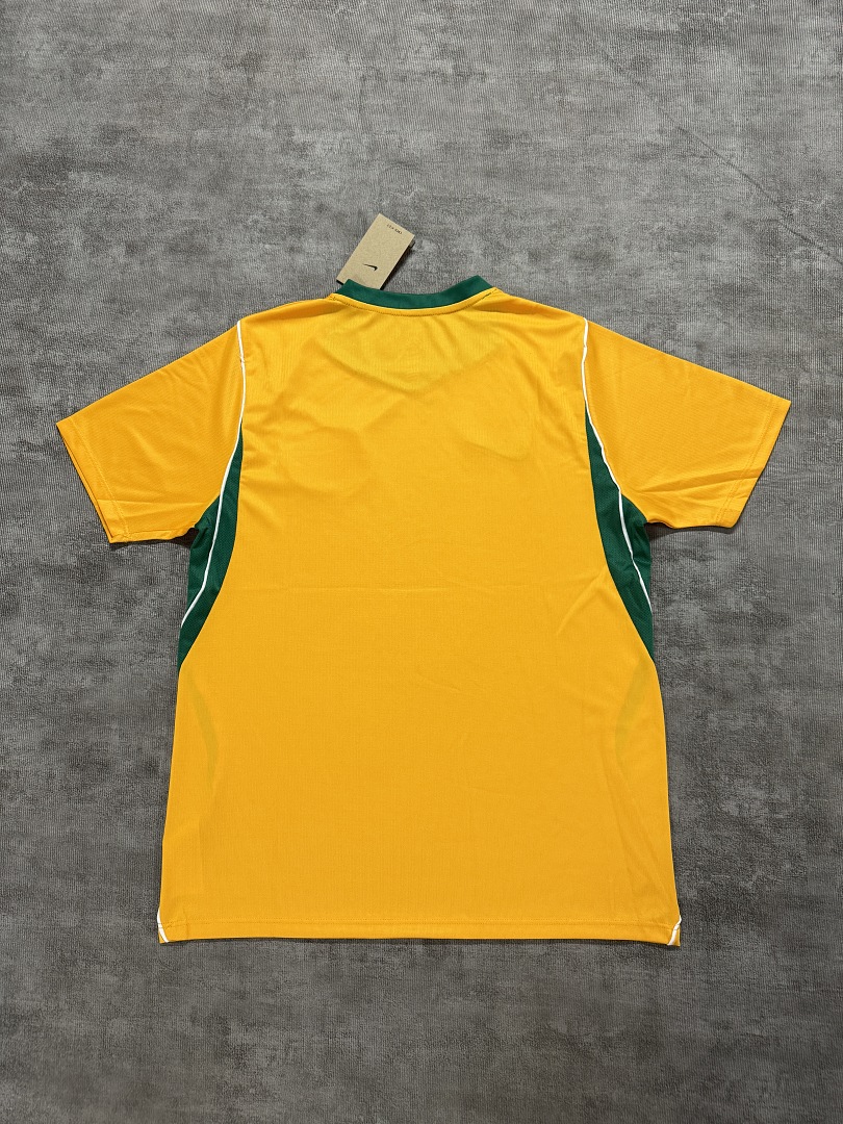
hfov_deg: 56.8
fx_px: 779
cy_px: 562
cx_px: 422
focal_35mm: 24
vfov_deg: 71.6
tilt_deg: -78.6
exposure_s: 1/50
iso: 200
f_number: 1.78
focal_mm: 6.76
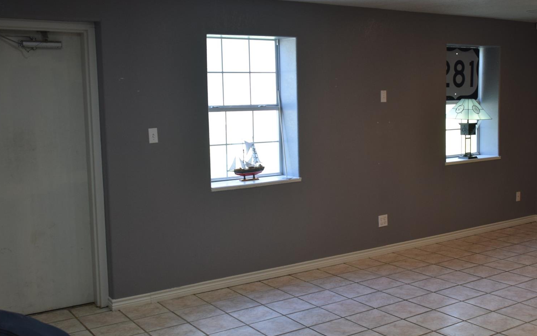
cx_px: 341
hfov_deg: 46.7
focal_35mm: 42
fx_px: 615
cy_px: 153
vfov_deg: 30.5
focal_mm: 20
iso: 450
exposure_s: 1/60
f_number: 4
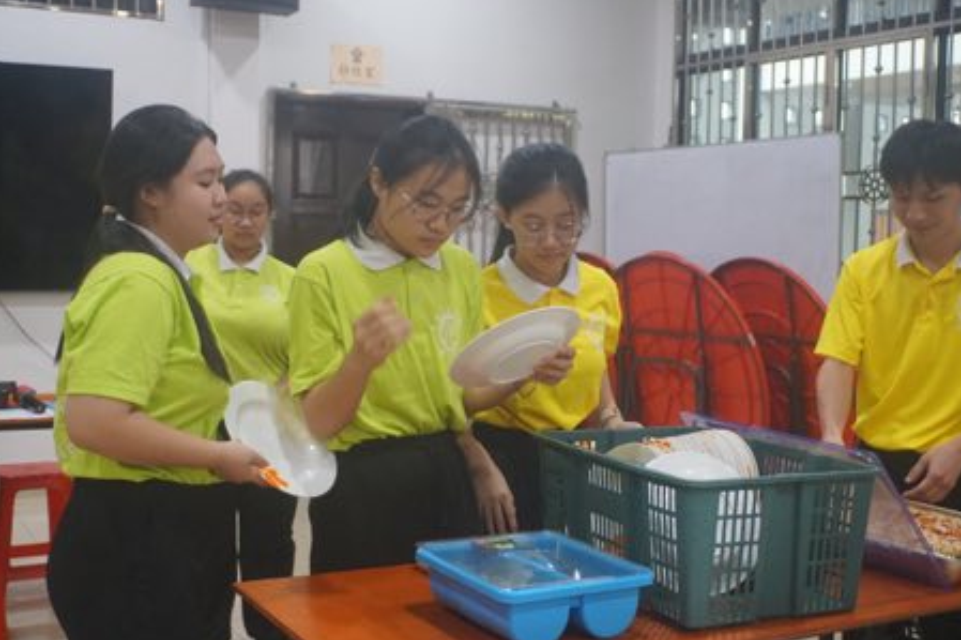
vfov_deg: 28.9
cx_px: 464
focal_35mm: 47
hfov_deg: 42.3
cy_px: 319
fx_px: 1242
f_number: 5
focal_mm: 29
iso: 3200
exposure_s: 1/125
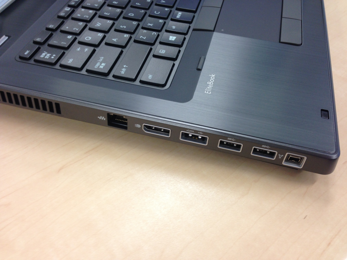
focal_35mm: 33
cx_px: 174
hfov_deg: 55.4
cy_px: 130
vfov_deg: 42.9
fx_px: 331
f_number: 2.4
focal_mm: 4.13
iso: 80
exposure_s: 1/20
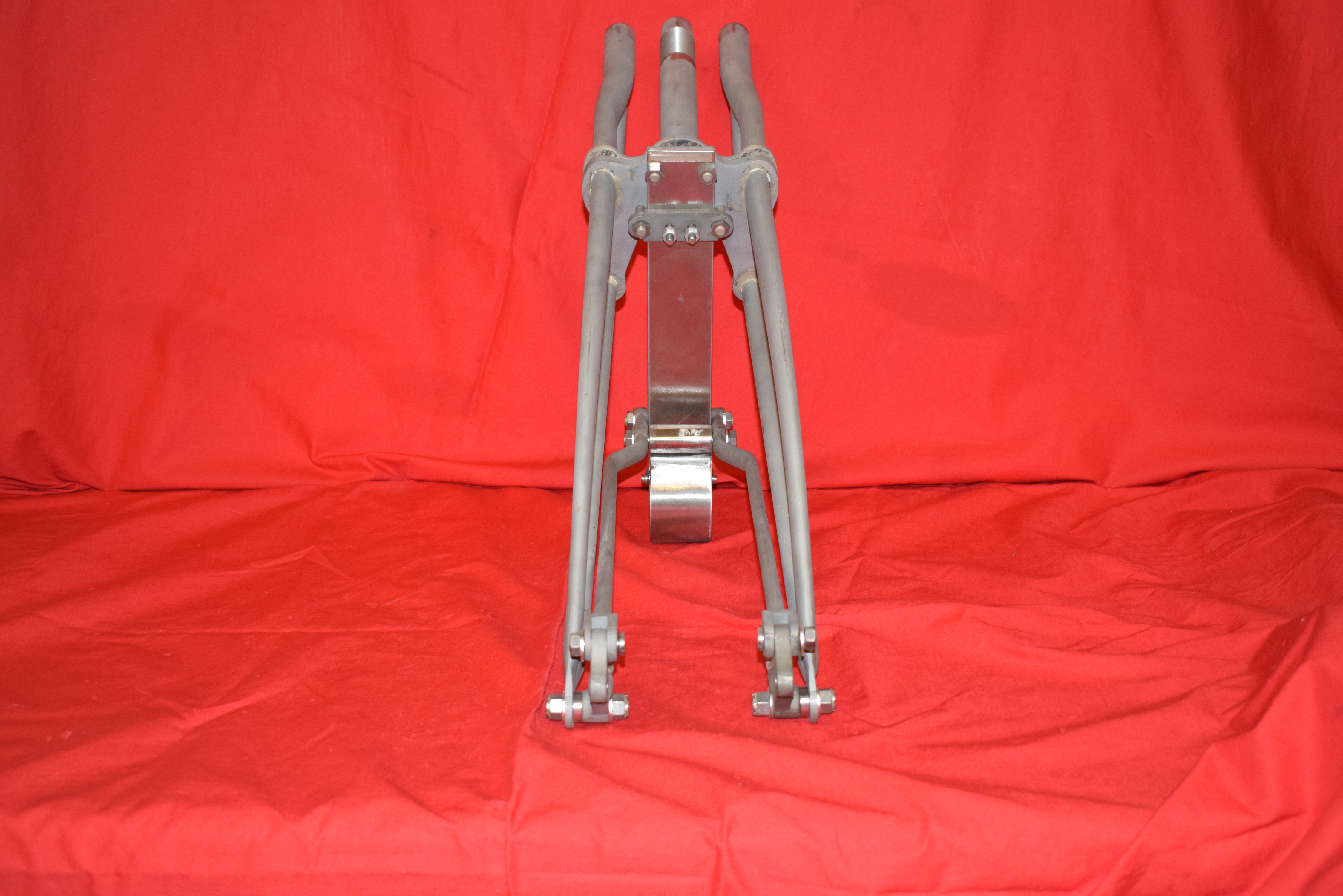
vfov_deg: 26.5
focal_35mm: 51
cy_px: 448
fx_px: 1903
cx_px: 672
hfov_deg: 38.9
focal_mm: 34
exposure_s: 1/100
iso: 1250
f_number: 5
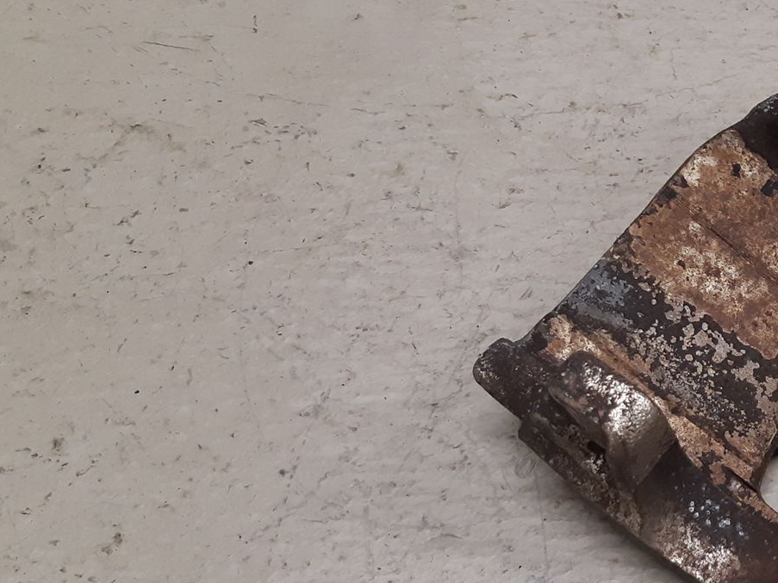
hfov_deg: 29.8
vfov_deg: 24.8
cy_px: 314
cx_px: 829
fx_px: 1326
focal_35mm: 59
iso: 125
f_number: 1.7
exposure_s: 1/50
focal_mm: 3.93
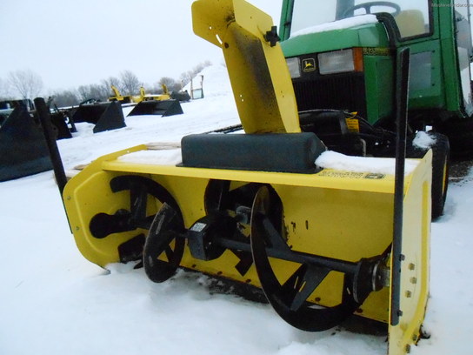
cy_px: 178
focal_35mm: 26
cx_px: 236
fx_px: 355
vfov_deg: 53.1
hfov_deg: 67.3
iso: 1600
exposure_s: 1/800
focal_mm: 4.6
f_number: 11.5
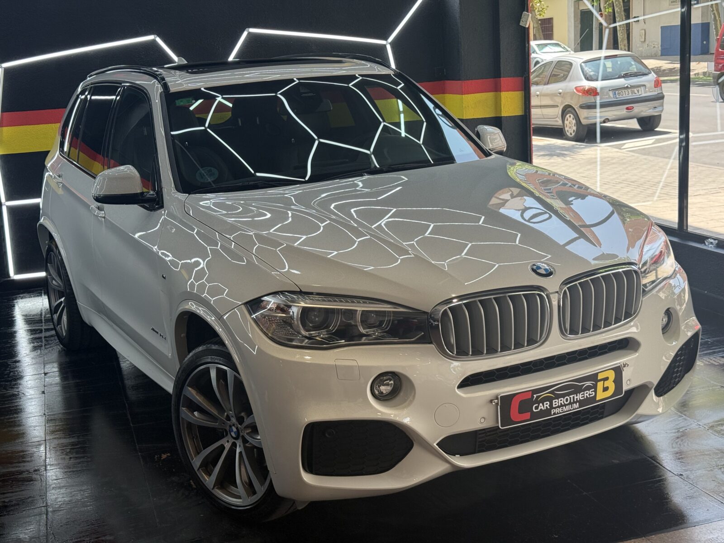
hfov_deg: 39.7
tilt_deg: -11.7
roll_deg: +3.8
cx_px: 362
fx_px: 1004
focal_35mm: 48
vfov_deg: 30.3
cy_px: 272
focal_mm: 6.76
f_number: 1.78
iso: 64
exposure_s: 1/351
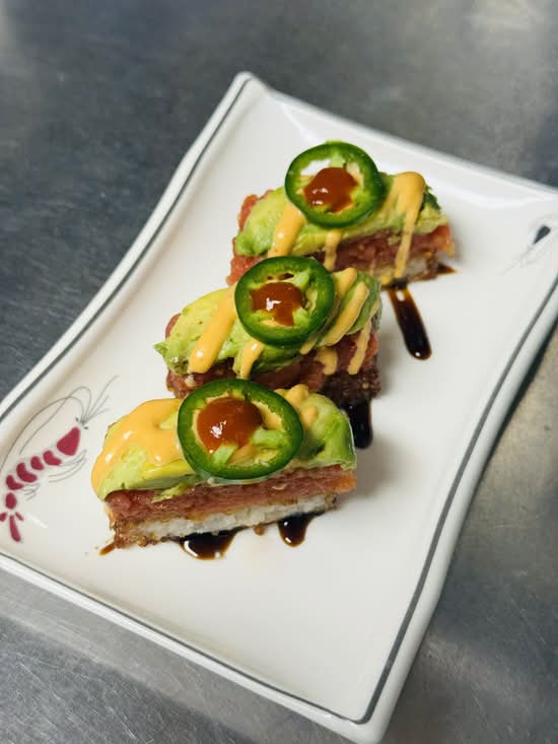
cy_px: 372
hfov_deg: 30.3
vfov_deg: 39.7
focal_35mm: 48
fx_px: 1031
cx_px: 279
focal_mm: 6.76
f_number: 1.78
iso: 100
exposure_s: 1/120
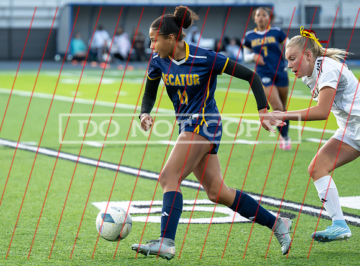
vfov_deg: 6.9
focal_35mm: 215
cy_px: 156
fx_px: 2219
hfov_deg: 9.3
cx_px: 129
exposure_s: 1/1600
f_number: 4
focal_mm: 155
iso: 5000
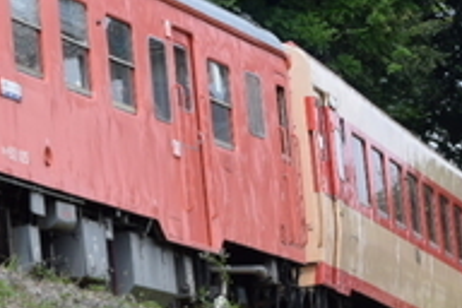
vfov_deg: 4.0
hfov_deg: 6.0
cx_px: -17
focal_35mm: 344
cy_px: -88
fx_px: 4415
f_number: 6.3
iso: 100
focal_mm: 55
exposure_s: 1/320
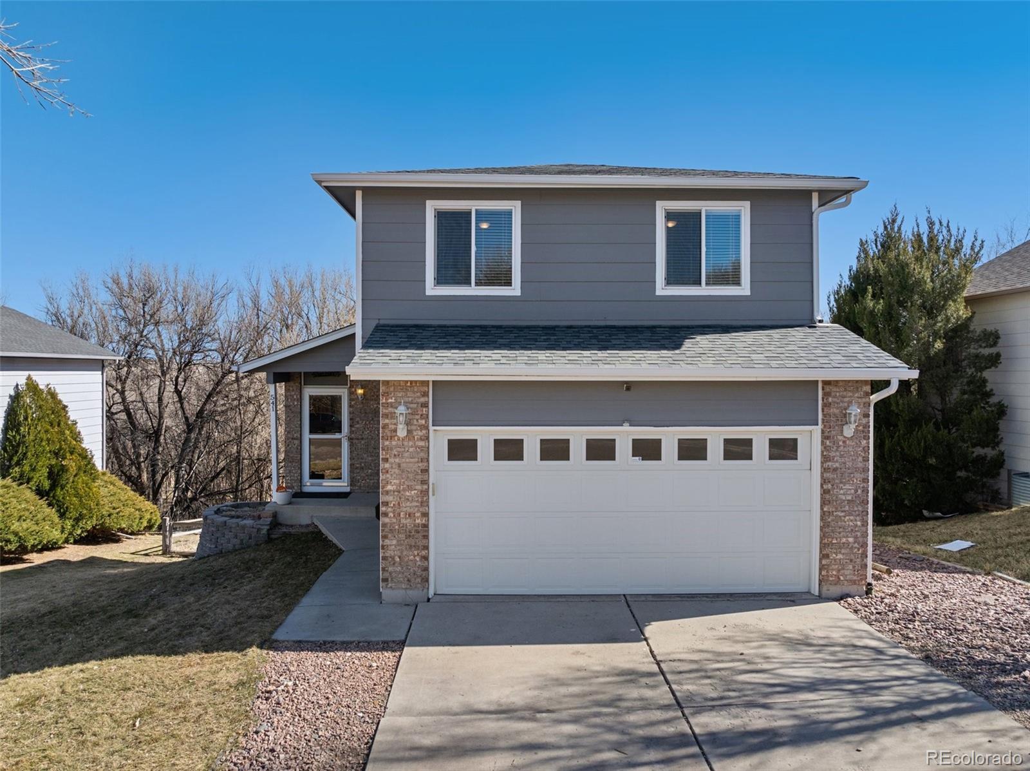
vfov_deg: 56.7
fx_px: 713
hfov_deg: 71.6
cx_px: 515
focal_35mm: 24
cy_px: 386
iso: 110
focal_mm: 12.29
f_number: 2.8
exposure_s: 1/1600
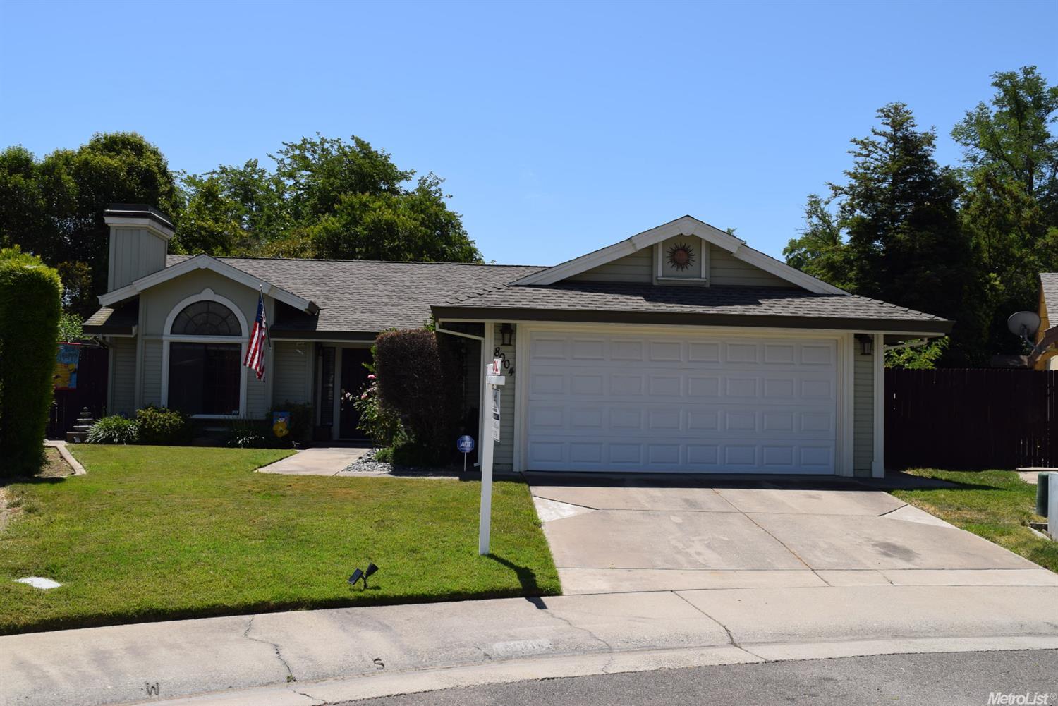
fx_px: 1014
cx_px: 529
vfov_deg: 38.4
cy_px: 353
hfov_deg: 55.1
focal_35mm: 34
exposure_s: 1/200
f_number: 10
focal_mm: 23
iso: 100
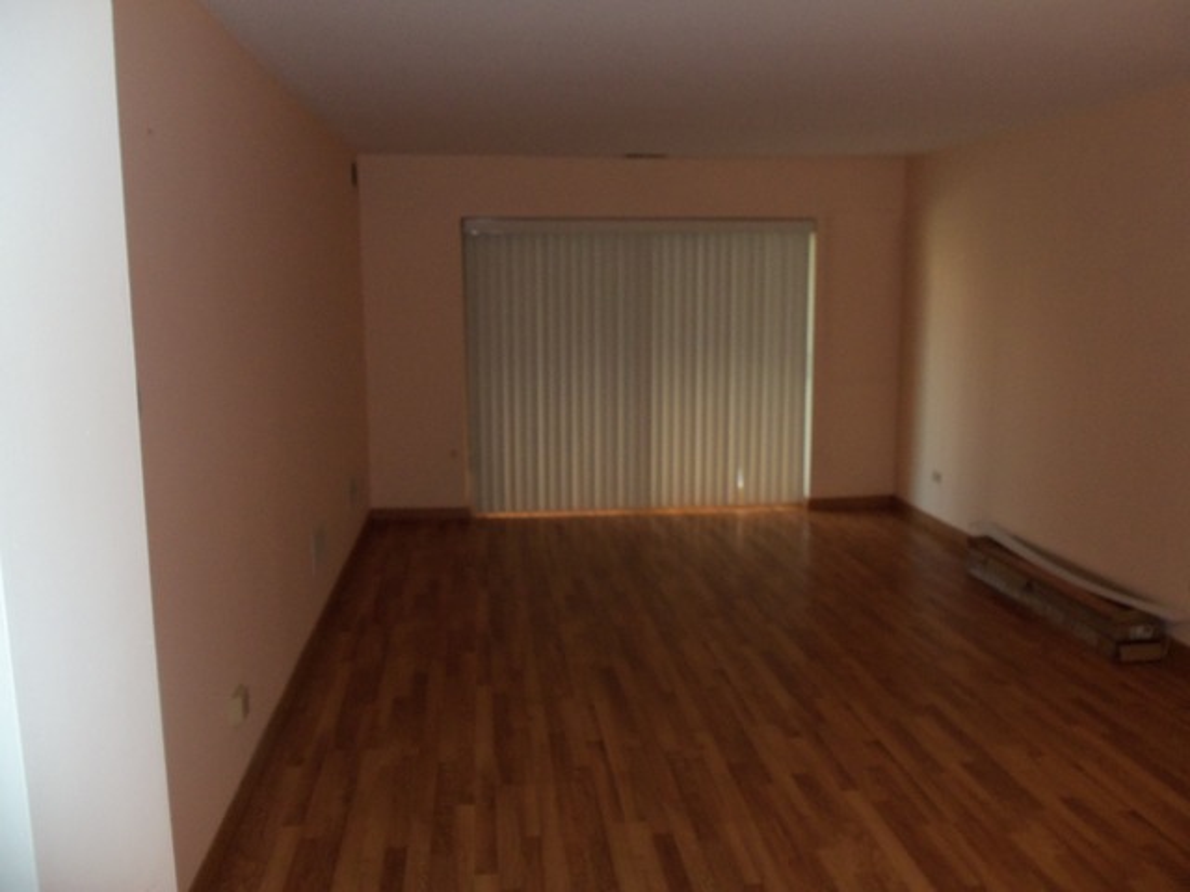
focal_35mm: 29
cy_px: 446
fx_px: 997
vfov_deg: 48.2
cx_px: 595
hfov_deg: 61.7
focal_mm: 5.2
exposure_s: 1/30
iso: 100
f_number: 3.4
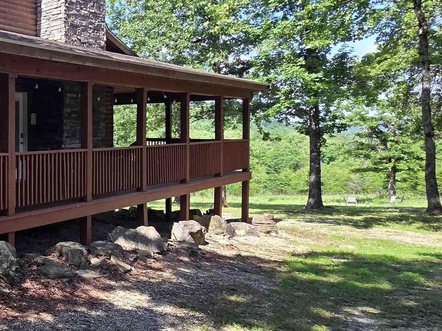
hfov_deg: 41.1
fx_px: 409
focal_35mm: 32
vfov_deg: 43.8
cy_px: 125
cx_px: -78
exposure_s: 1/690
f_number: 2.2
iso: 50
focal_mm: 2.2
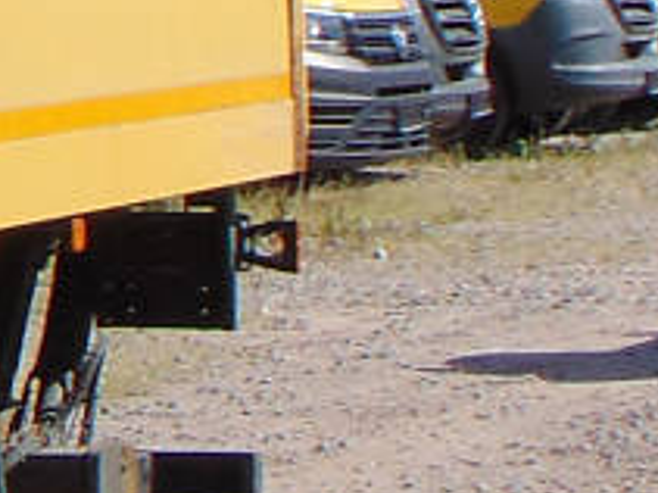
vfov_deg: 3.9
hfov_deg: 4.9
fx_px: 7200
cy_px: -287
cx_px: -1500
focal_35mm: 379
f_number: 9
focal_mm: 9
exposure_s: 1/200
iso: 80
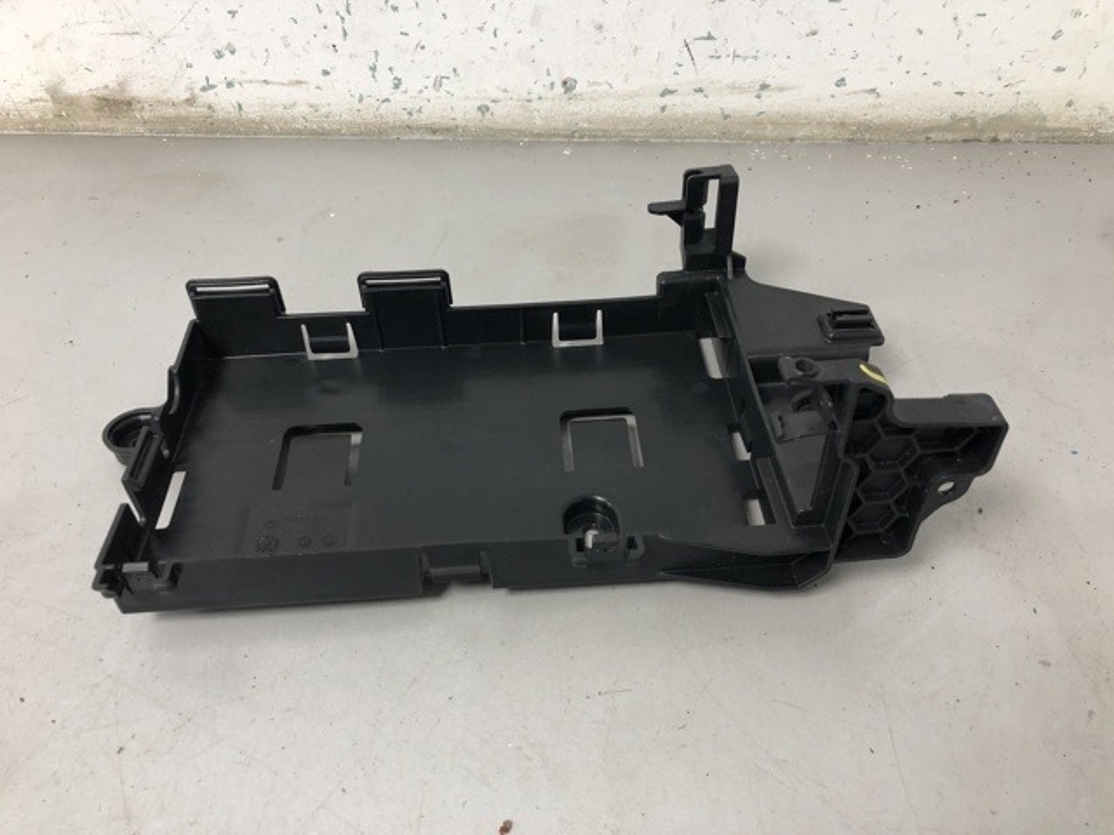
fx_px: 901
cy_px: 418
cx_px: 557
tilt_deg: -47.7
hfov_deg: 63.4
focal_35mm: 28
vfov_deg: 49.7
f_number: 1.8
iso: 32
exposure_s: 1/20
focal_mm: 4
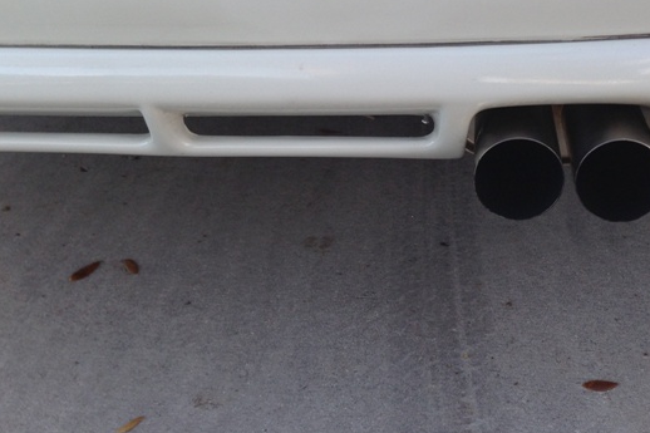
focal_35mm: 53
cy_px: 118
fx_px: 957
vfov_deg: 25.3
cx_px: 420
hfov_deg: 37.2
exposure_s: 1/120
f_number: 2.4
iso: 64
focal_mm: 4.13
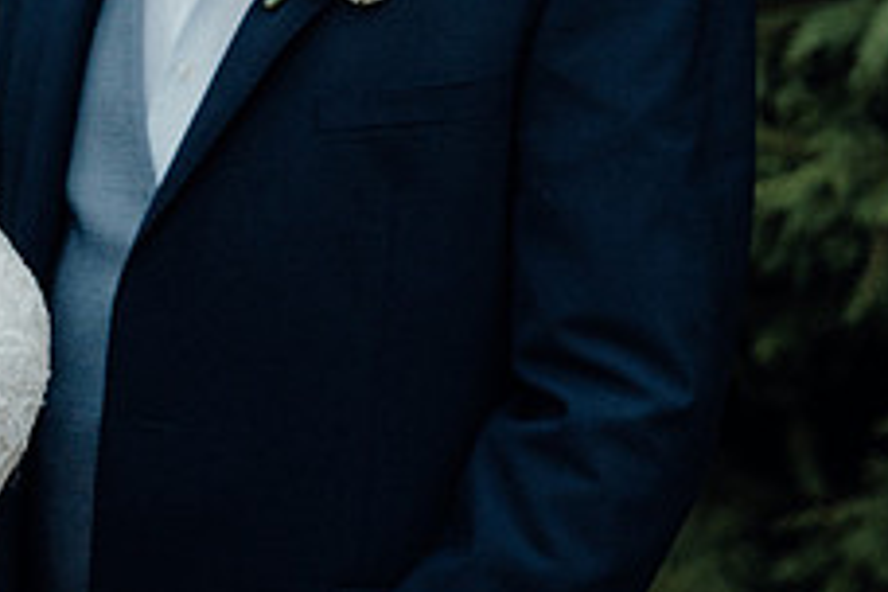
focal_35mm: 117
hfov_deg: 17.1
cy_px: 2
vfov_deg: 11.6
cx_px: 16
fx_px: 2886
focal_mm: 46
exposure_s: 1/160
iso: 2000
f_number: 3.5
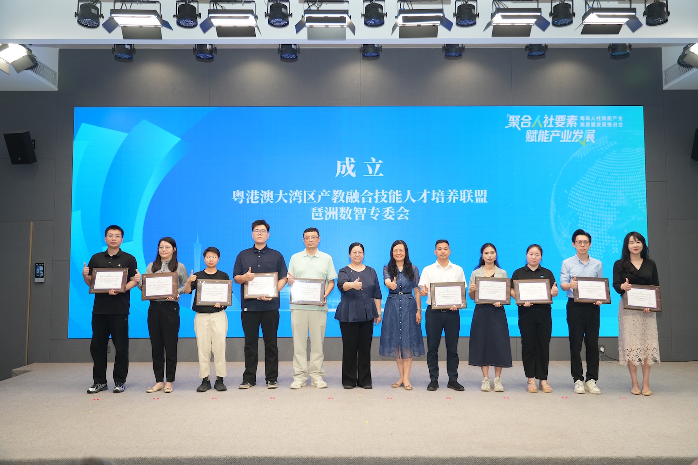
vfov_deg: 42.3
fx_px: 601
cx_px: 349
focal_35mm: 31
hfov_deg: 60.3
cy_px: 232
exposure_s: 1/160
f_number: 4
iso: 640
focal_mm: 31
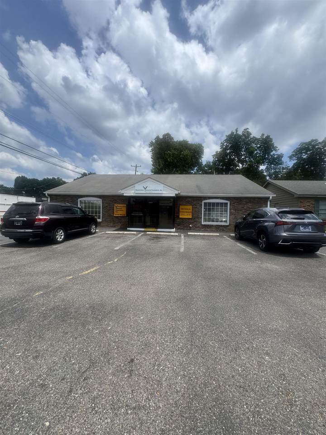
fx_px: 176
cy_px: 218
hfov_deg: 85.7
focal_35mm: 14
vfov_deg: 102.1
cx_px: 163
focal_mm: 2.22
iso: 50
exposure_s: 1/2770
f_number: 2.2
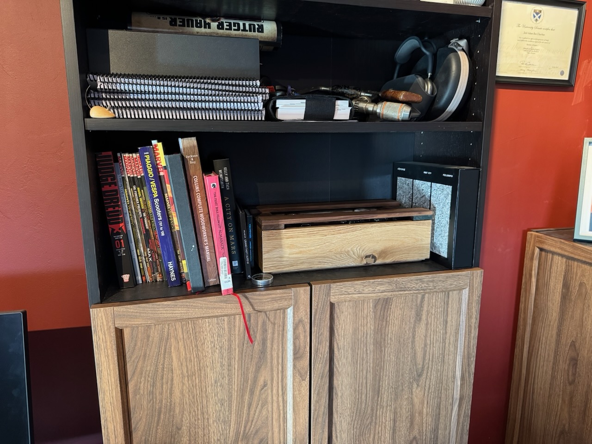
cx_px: 296
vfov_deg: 56.8
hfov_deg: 71.6
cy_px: 222
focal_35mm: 24
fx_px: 410
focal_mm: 6.76
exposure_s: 1/50
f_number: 1.78
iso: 500
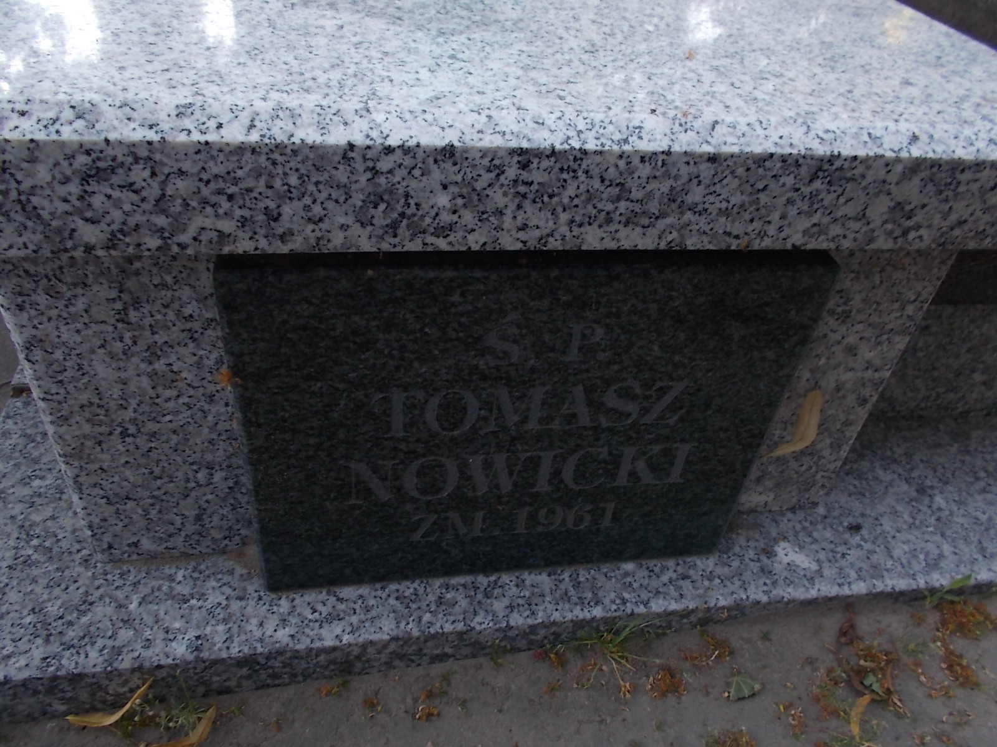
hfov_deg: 67.3
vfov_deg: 53.1
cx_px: 498
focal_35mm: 26
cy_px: 374
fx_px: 749
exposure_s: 1/100
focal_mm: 4.6
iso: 80
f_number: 3.2
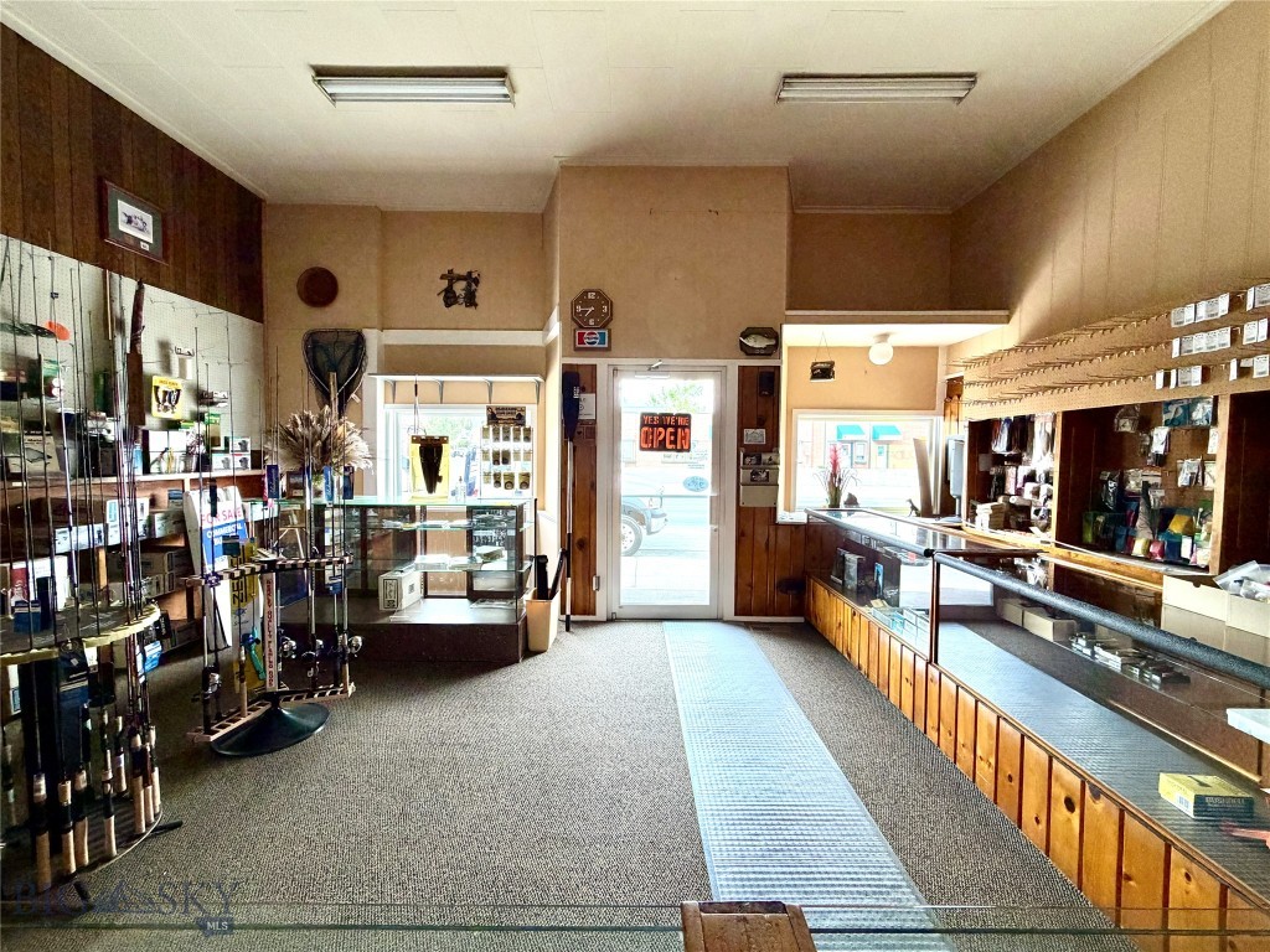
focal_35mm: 14
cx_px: 635
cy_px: 476
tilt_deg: -2.7
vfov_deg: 85.7
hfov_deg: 102.1
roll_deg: +0.2
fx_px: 514
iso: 320
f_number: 2.2
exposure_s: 1/121
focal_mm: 2.22
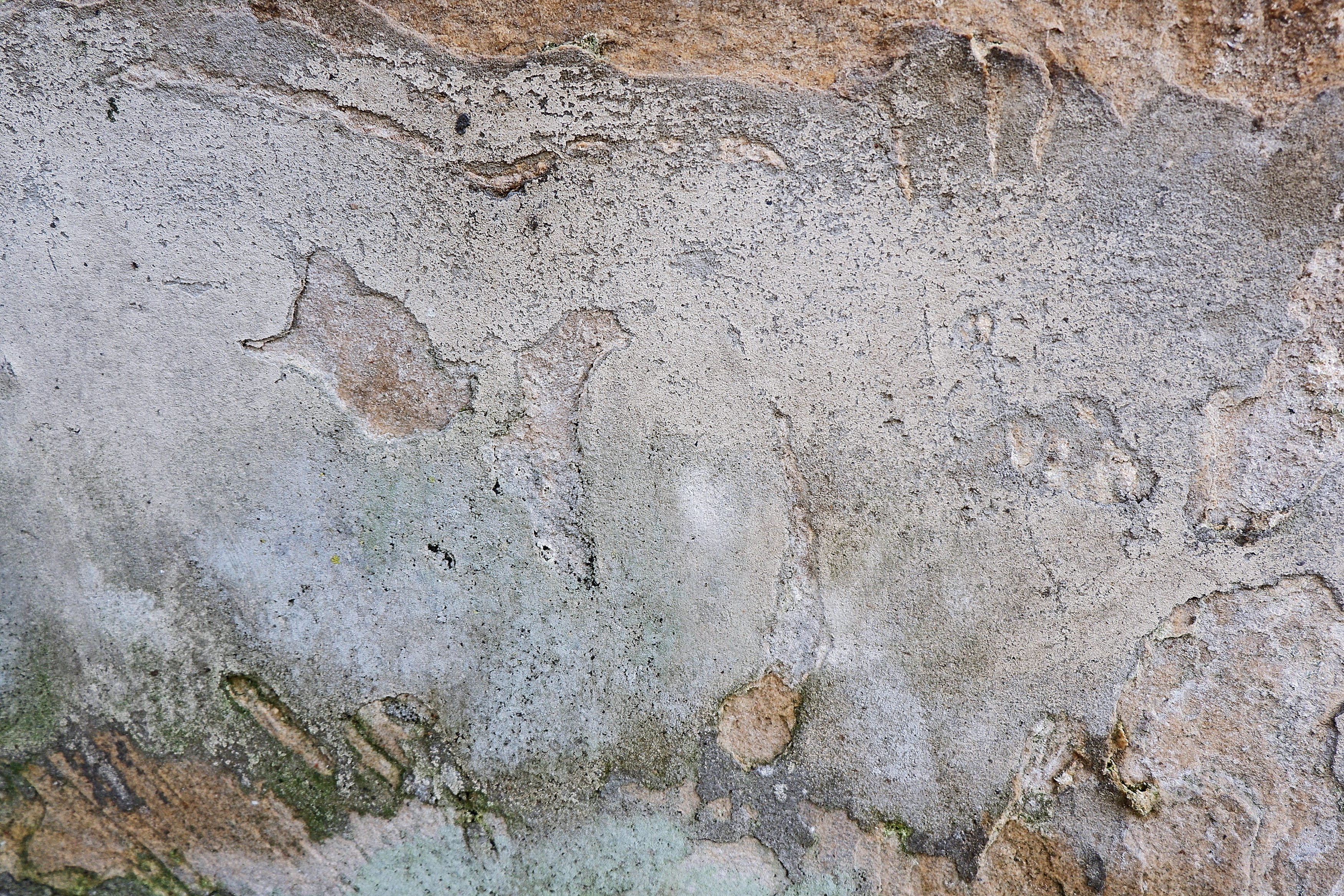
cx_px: 672
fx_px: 896
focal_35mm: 24
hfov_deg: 73.7
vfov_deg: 53.1
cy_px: 448
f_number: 3.5
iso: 250
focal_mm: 16
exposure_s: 1/250
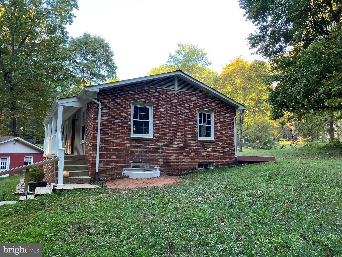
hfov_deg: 67.3
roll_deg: +0.1
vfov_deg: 53.1
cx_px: 171
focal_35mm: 26
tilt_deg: +7.7
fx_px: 257
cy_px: 128
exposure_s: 1/122
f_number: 1.8
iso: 64
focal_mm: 4.25
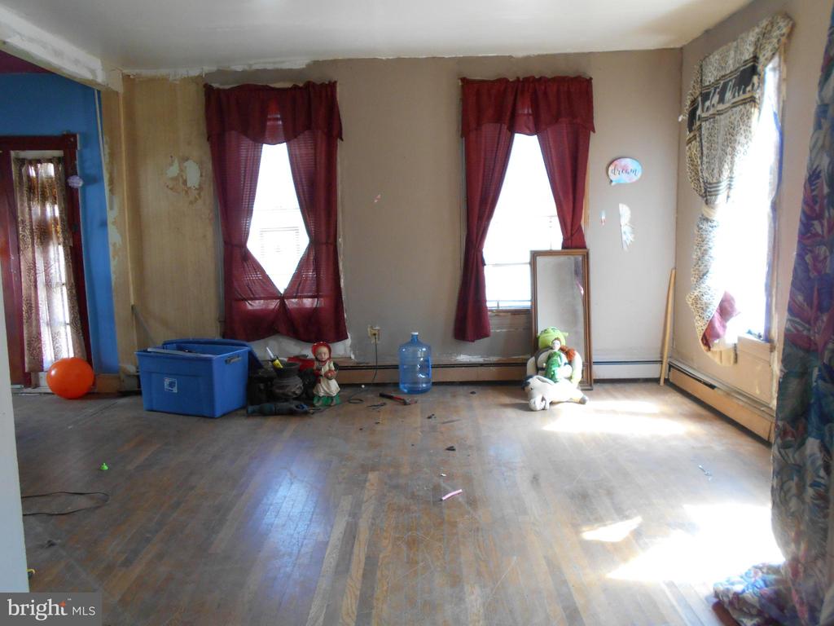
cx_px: 417
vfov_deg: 53.1
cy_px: 313
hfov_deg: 67.3
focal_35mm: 26
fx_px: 626
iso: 250
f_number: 3.2
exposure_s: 1/30
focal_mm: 4.6
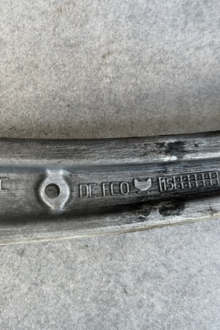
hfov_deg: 19.9
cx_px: 20
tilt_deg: -85.9
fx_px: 614
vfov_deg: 30.1
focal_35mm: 67
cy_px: 165
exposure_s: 1/121
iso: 50
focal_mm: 6.76
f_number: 1.78
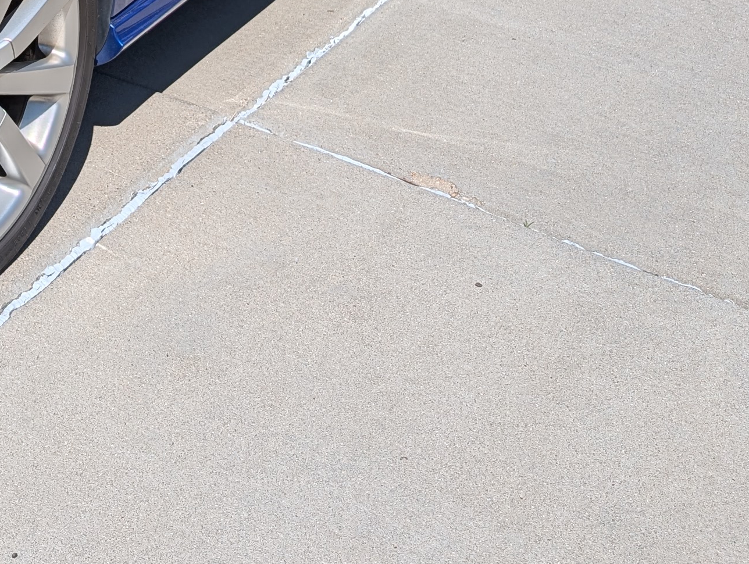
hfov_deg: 23.5
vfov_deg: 18.1
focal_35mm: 76
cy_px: -172
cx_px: -147
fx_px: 1647
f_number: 1.68
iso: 19
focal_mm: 6.9
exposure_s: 1/7194
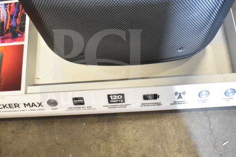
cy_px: 69
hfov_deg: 45.2
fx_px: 282
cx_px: 97
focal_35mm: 43
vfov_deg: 31.2
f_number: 3.8
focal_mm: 22
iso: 2800
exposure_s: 1/40
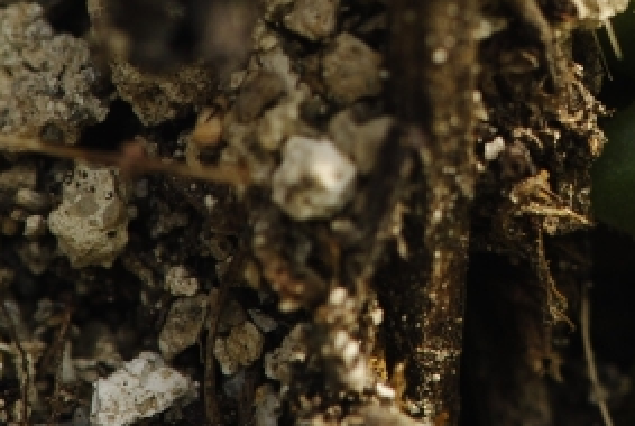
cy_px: -130
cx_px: 709
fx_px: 6371
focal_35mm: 360
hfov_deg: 5.7
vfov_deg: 3.8
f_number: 7.1
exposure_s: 1/200
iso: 200
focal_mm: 85
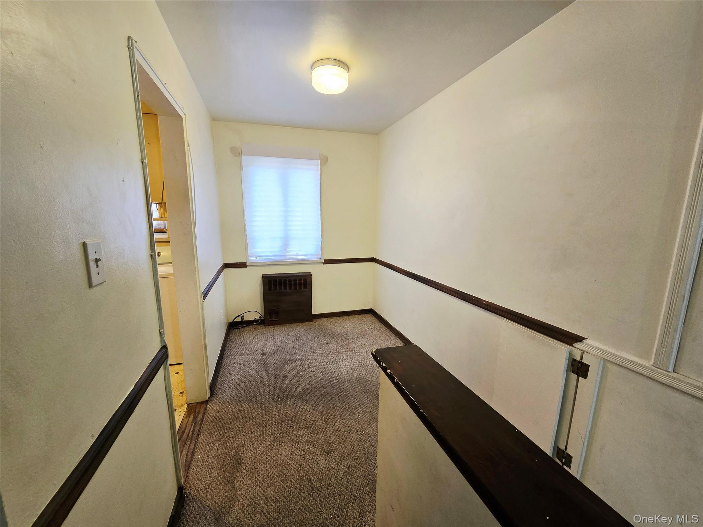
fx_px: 264
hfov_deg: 106.2
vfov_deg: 89.9
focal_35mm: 13
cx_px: 352
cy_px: 264
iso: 125
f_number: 2.2
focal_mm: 2.2
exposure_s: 1/60.2
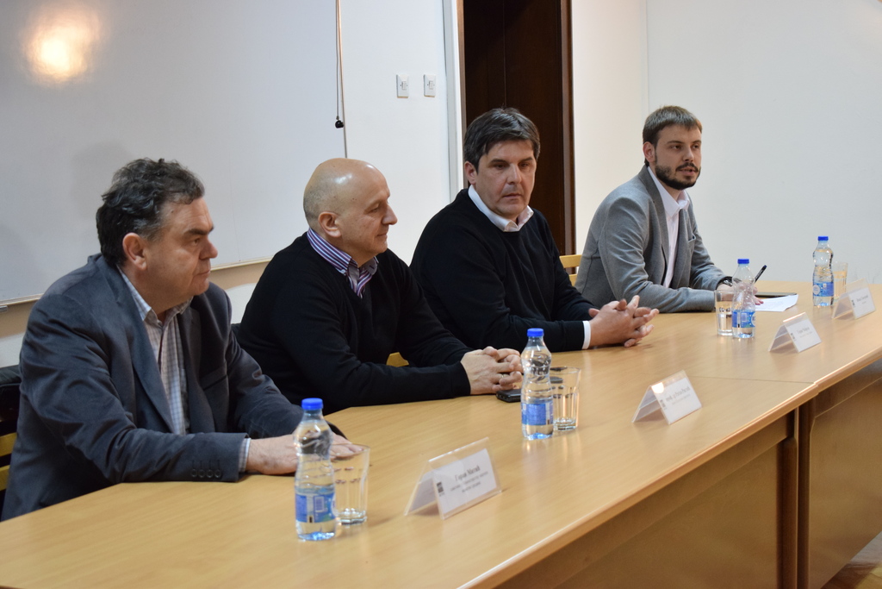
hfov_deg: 29.9
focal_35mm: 68
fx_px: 1654
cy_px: 294
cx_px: 441
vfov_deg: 20.2
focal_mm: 45
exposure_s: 1/30
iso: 1400
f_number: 5
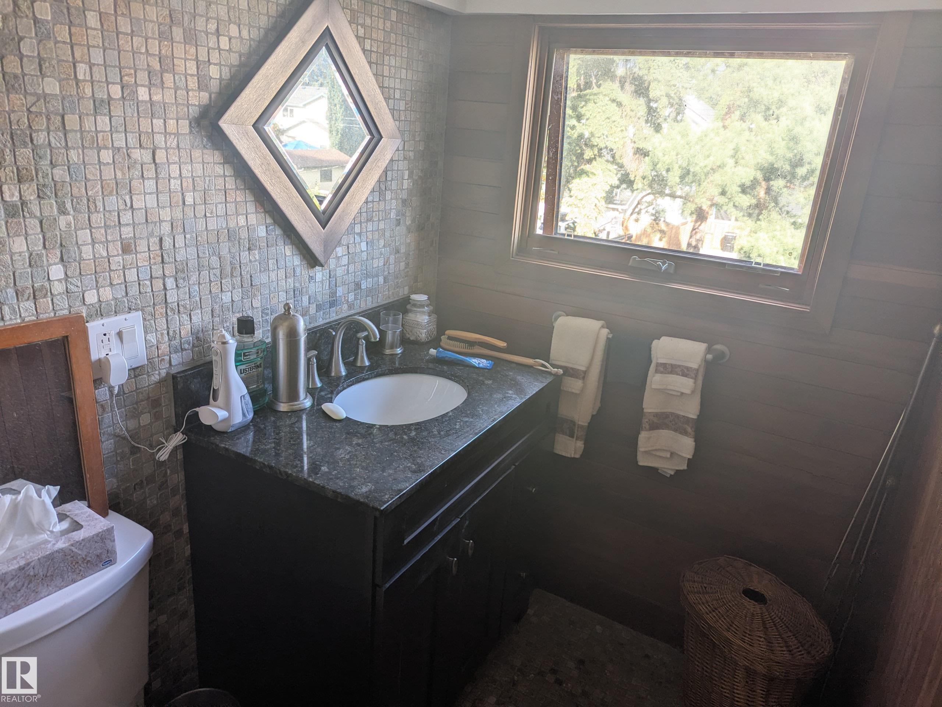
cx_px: 471
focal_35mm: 24
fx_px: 653
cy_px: 354
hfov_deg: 71.6
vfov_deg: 56.8
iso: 34
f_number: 1.85
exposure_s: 1/66
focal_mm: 6.81
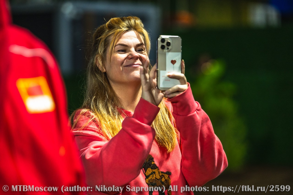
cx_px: 146
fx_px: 1302
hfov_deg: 12.8
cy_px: 98
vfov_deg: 8.6
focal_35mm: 160
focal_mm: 160
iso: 1600
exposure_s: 1/400
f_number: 3.2
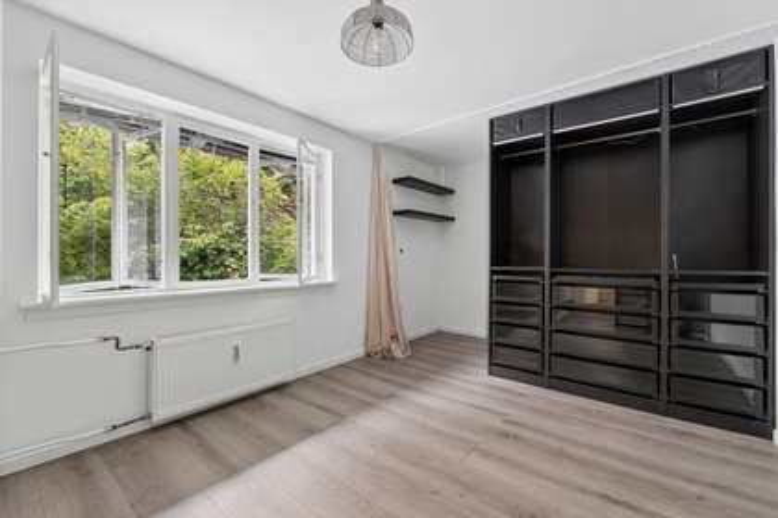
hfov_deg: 100.4
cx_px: 389
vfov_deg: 77.3
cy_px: 259
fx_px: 324
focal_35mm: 15
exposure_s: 1/2
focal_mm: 10
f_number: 8
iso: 200
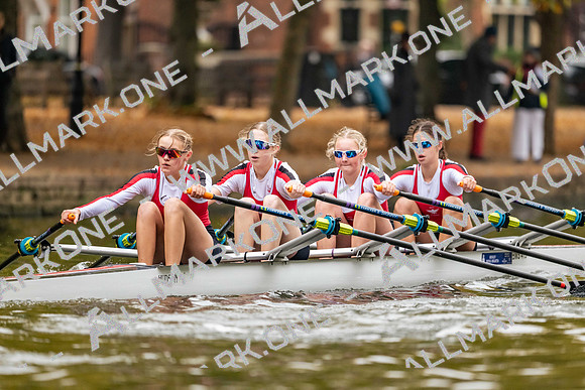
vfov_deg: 3.4
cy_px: 195
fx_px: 6501
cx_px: 292
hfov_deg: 5.2
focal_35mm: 400
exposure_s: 1/2500
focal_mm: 400
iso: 2800
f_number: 4.5
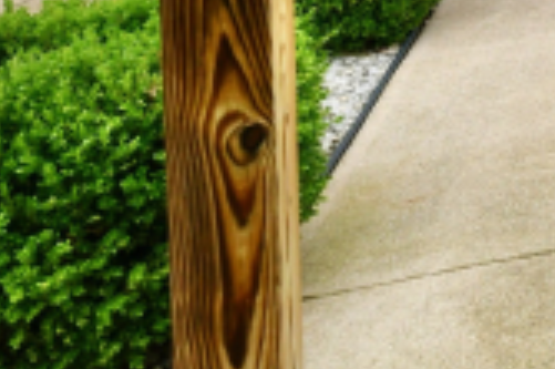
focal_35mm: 63
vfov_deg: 17.1
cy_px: -319
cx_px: 967
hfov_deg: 21.9
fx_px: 970
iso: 640
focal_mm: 14
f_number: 8
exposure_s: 1/250
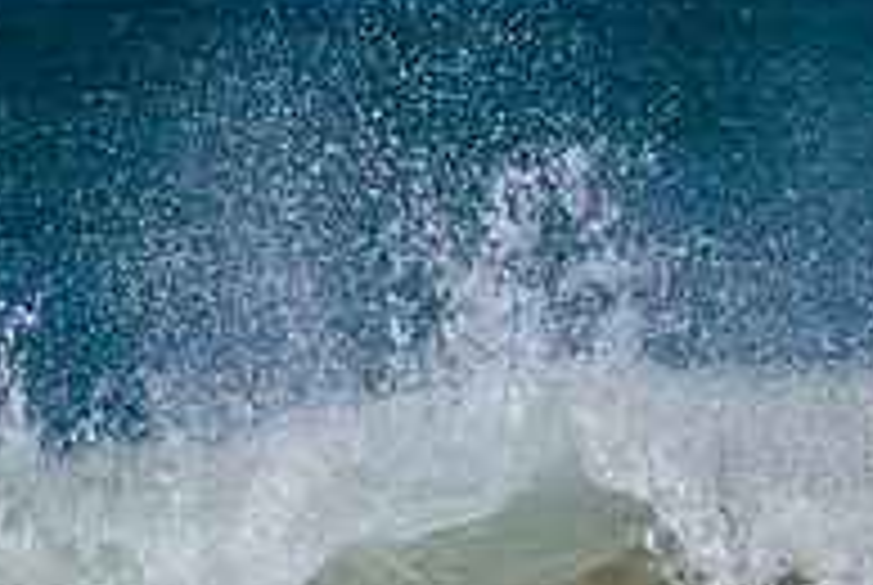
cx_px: 869
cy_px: 723
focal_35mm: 3278
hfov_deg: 0.6
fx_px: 79612
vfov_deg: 0.4
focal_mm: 800
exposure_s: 1/2000
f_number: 6.3
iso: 220
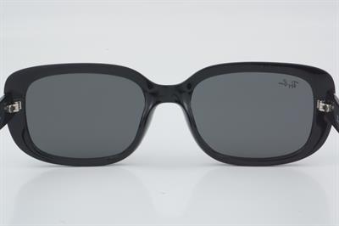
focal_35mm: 75
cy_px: 113
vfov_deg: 18.2
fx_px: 706
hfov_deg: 27.0
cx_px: 170
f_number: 32
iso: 100
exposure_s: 1/3
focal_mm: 50
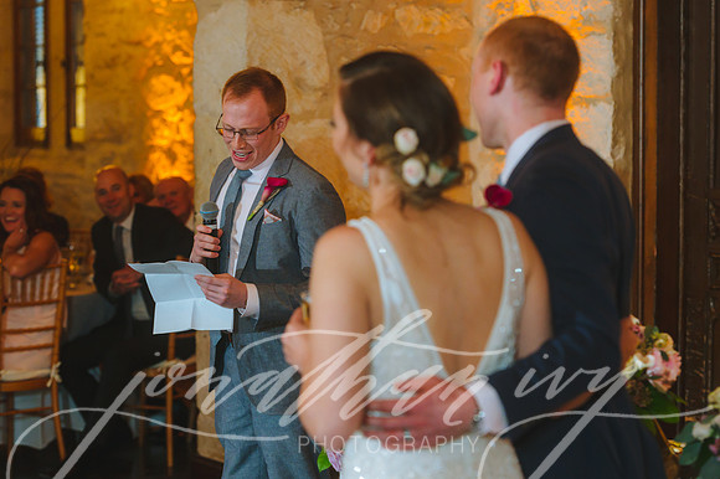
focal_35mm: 100
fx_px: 1999
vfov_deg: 13.7
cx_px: 360
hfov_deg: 20.4
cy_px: 240
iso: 2500
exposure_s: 1/100
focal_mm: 100
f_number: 2.8
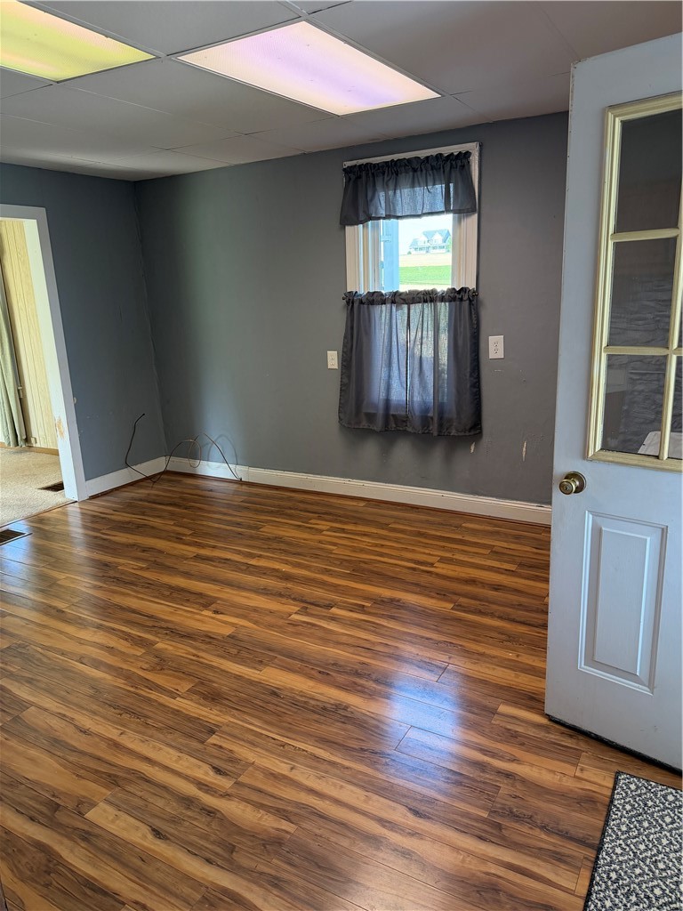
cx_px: 342
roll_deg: +1.9
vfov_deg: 71.6
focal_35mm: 24
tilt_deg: -14.9
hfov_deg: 56.8
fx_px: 631
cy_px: 456
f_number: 1.78
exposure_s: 1/134
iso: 200
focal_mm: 6.76
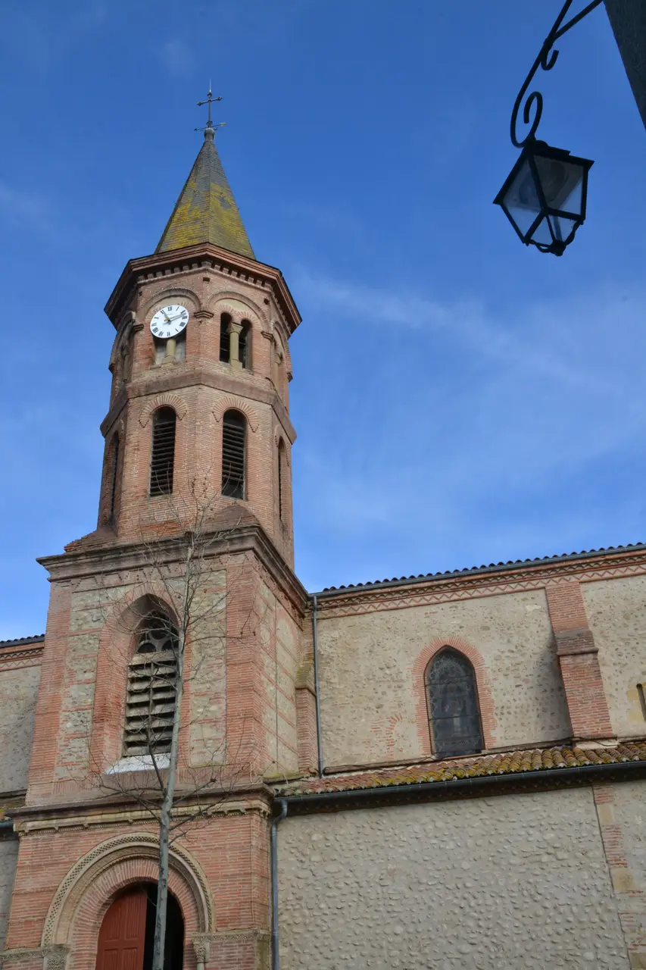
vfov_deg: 57.2
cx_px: 323
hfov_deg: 40.0
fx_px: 888
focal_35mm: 33
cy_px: 485
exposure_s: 1/250
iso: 800
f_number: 22
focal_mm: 22
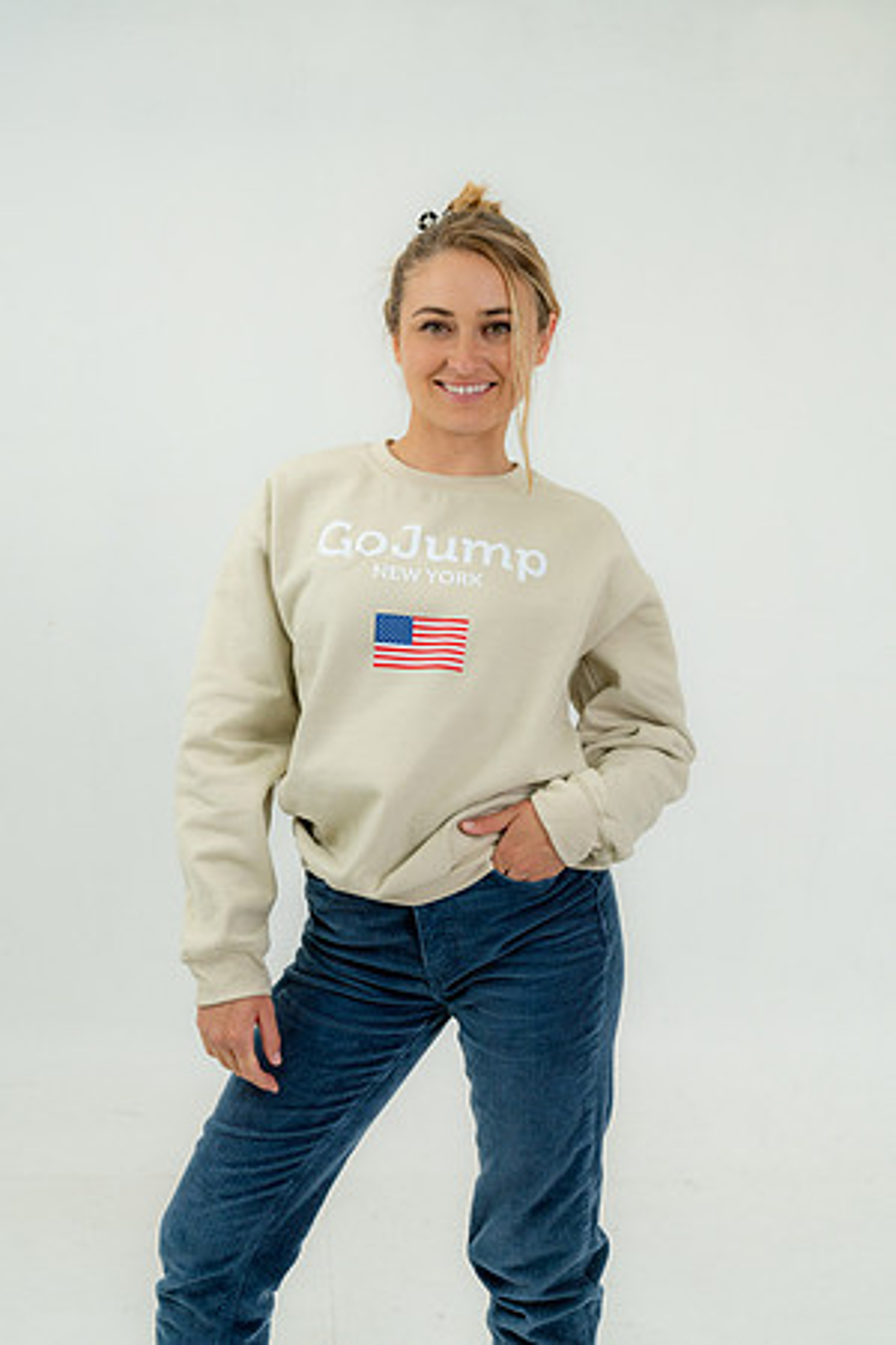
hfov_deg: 27.0
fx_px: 1867
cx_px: 448
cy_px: 672
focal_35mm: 50
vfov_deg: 39.6
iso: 800
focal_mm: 50
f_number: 8
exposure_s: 1/160
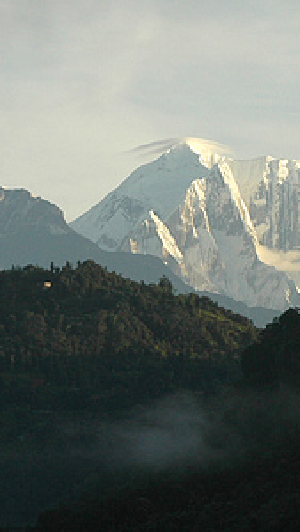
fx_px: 4662
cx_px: -60
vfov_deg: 6.5
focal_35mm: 330
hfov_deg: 3.7
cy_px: 352
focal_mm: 90
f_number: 16
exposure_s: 1/125
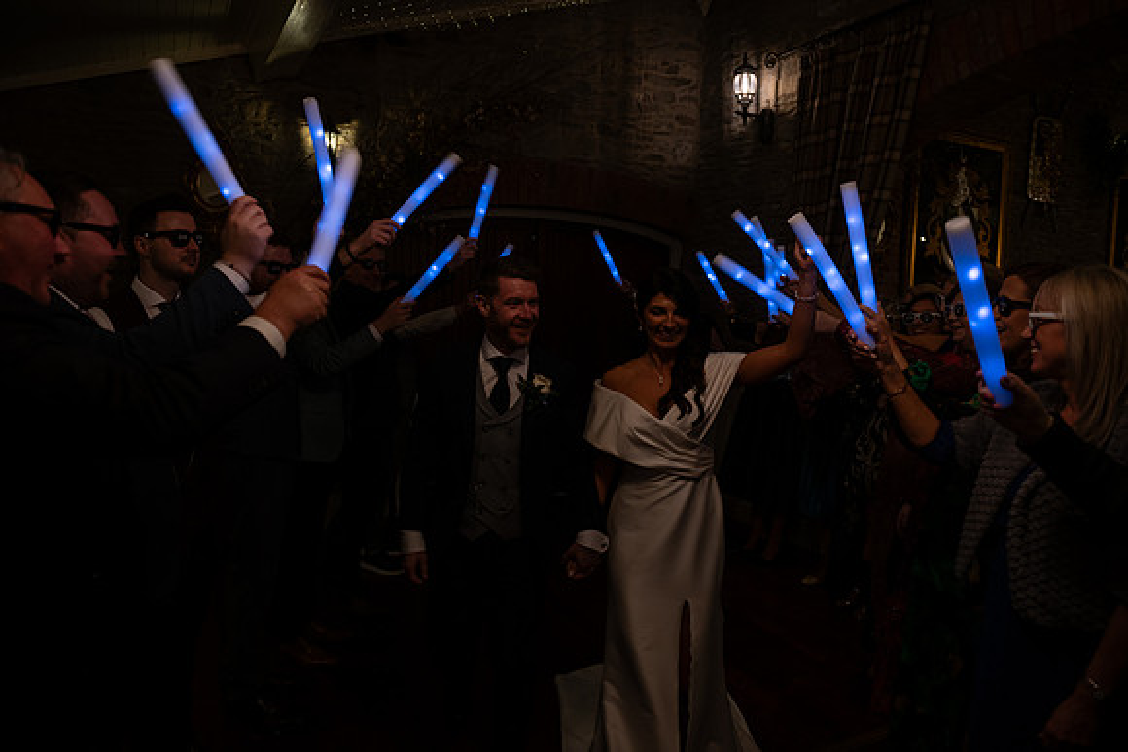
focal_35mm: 24
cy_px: 376
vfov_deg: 53.2
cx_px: 564
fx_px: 752
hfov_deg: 73.7
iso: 640
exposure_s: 1/160
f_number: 3.5
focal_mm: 24
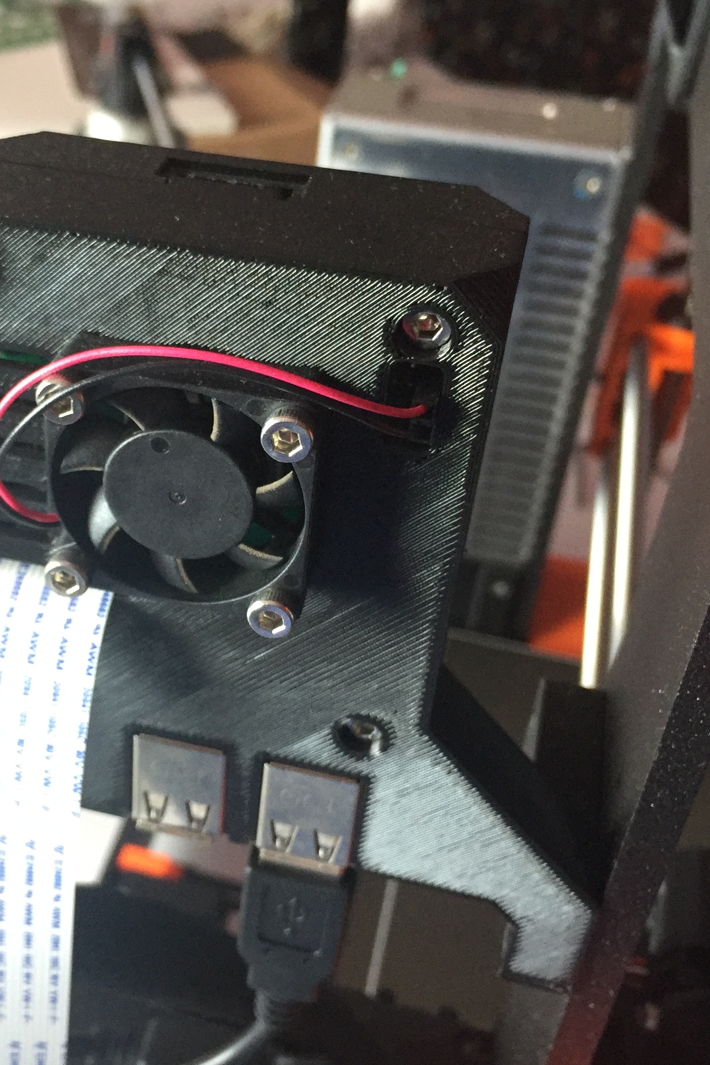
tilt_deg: -38.7
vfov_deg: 44.5
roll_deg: -4.7
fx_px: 1301
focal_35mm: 44
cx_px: 163
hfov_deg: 29.9
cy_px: 540
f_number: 2.2
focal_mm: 4.15
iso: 250
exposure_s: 1/17
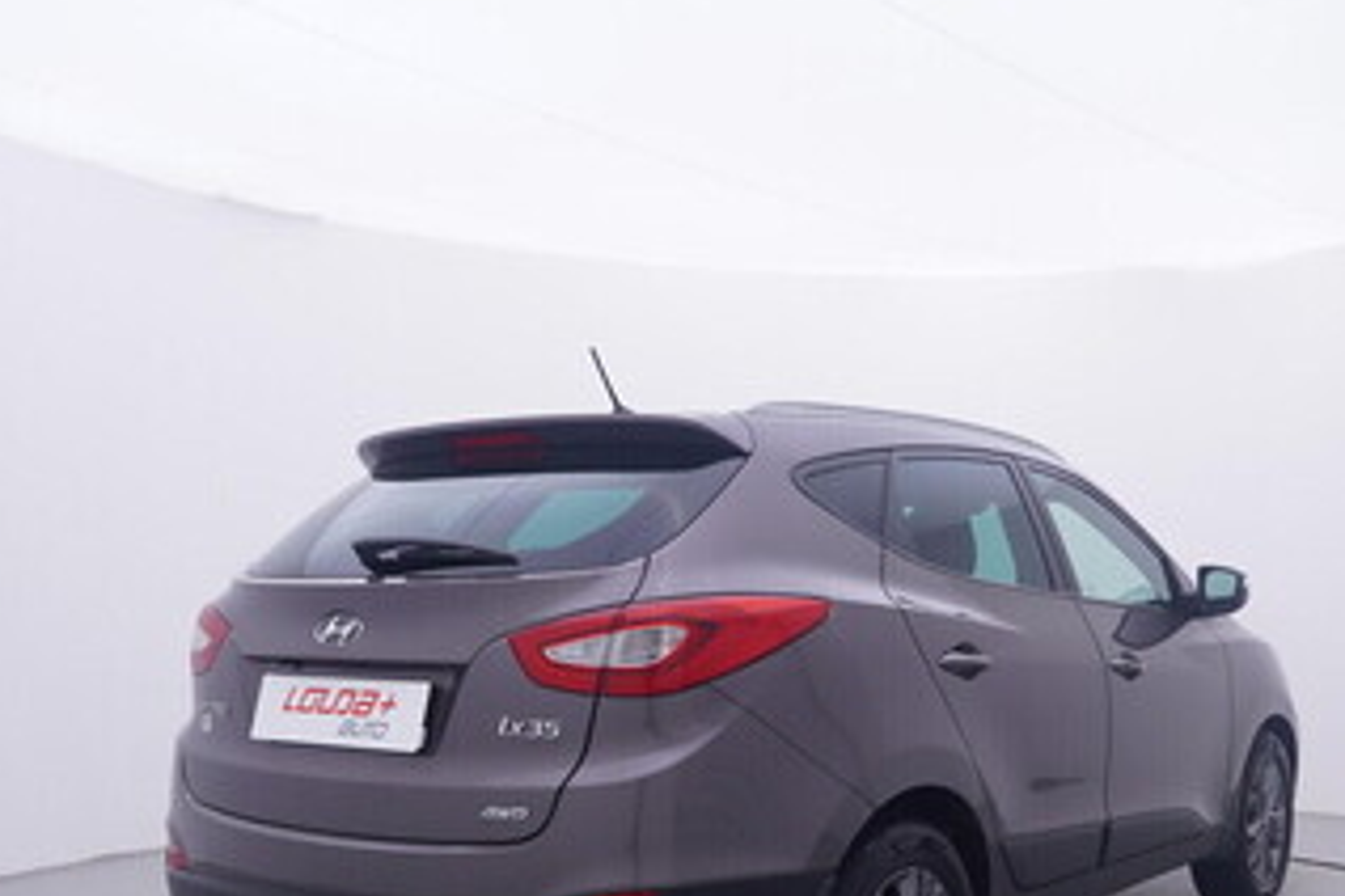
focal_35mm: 39
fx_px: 1452
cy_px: 674
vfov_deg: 33.6
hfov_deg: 48.9
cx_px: 890
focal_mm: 15
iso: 200
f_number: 5
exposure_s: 1/80
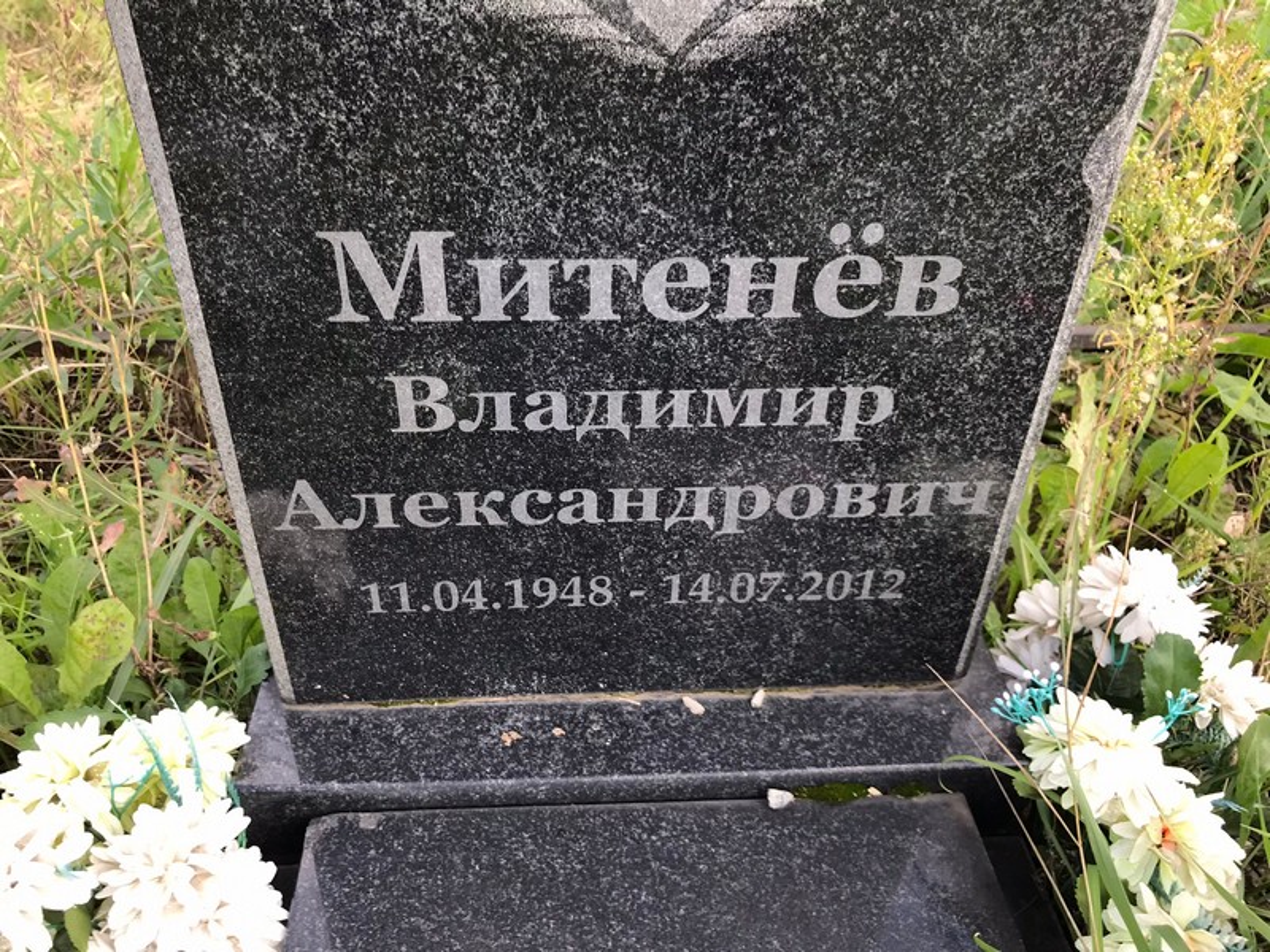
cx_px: 635
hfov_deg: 63.4
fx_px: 1027
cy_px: 476
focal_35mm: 28
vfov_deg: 49.7
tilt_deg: -38.1
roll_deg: -2.0
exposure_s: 1/292
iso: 20
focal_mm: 3.99
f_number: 1.8
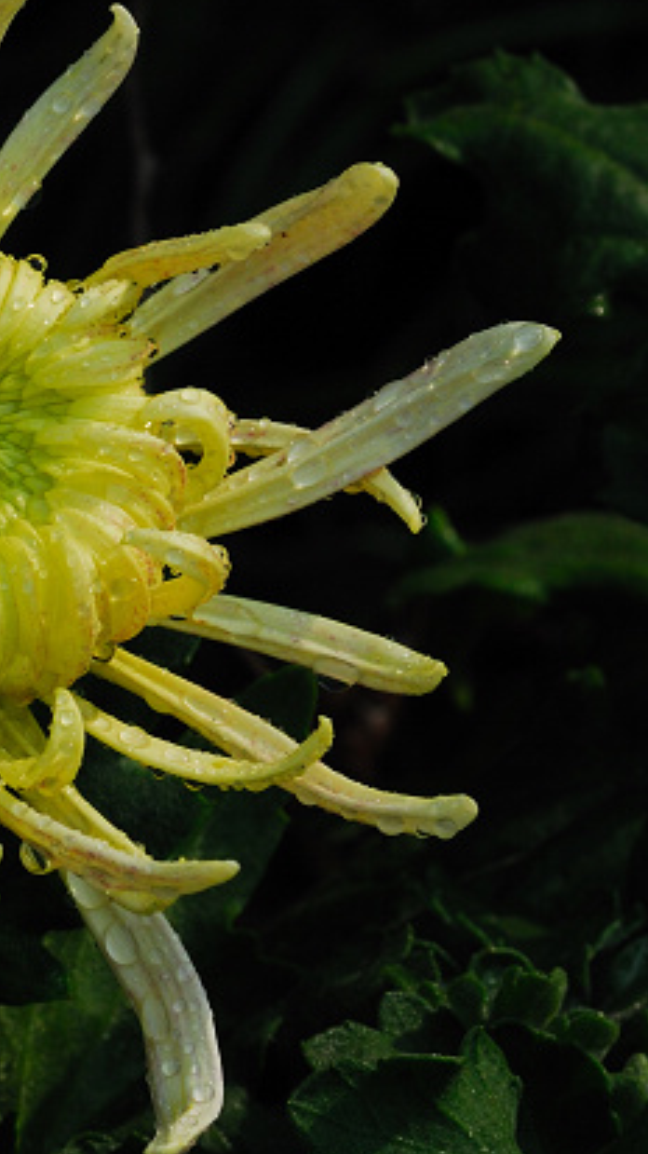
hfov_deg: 4.7
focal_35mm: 256
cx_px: -17
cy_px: 510
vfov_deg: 8.4
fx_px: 7828
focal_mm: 90
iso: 200
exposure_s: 1/350
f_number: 14
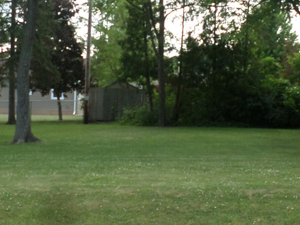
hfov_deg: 23.3
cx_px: 152
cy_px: 88
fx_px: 728
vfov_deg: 17.6
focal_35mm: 84
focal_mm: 4.5
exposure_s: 1/250
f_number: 2.5
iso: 80
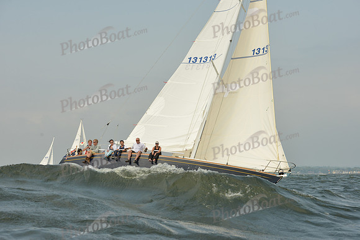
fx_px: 850
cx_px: 180
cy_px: 120
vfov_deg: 16.1
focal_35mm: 85
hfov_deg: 23.9
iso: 320
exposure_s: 1/1250
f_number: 9
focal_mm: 85
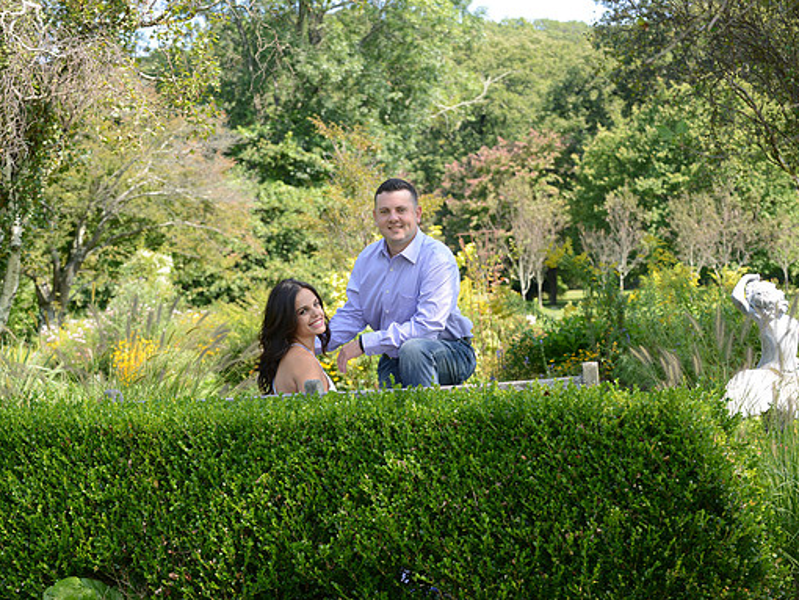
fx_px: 2171
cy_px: 298
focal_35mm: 94
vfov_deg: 15.7
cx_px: 360
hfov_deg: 20.8
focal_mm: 86
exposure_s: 1/200
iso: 320
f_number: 8
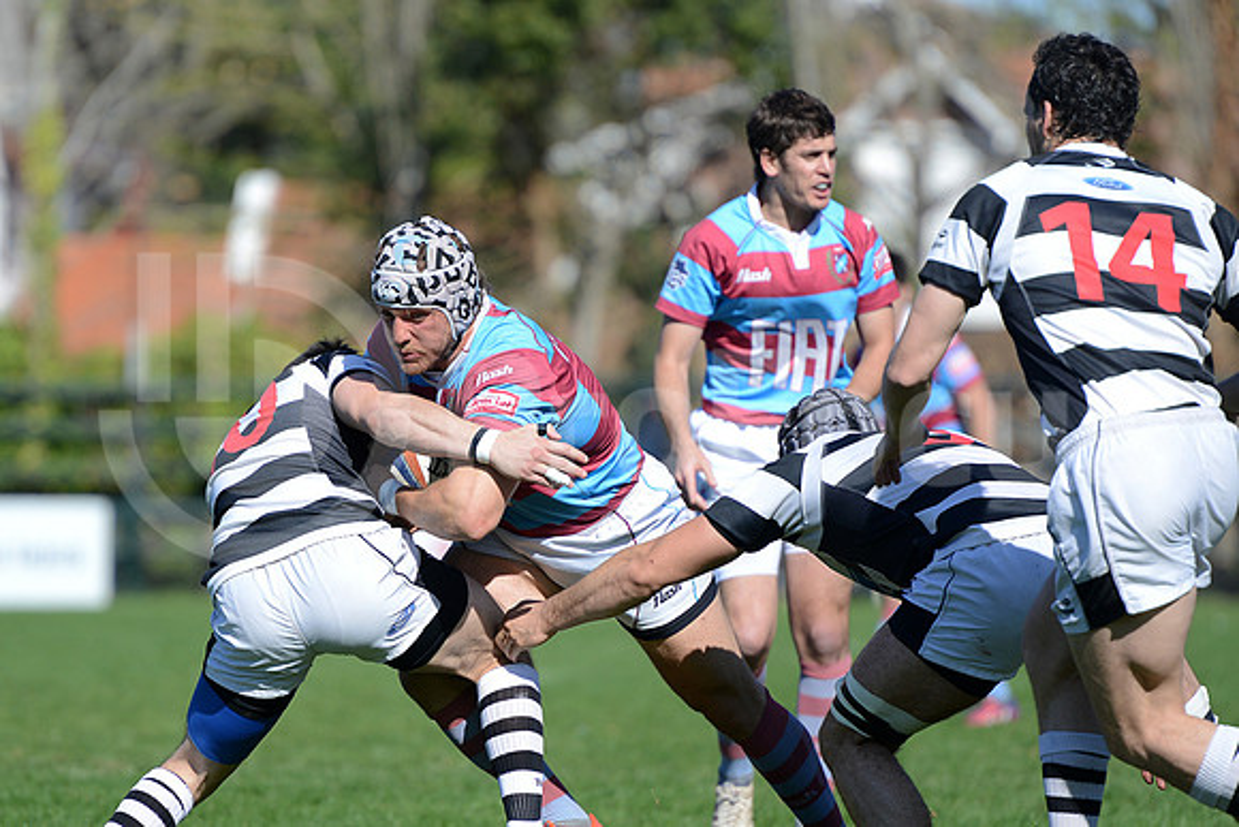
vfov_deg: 5.1
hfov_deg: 7.6
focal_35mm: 270
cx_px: 620
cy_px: 414
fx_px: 9294
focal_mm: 270
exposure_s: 1/2000
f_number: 4
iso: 320
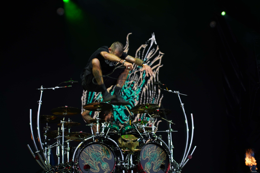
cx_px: 130
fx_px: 549
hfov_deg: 26.7
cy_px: 86
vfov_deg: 17.9
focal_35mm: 76
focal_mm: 76
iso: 250
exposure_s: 1/125
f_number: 4
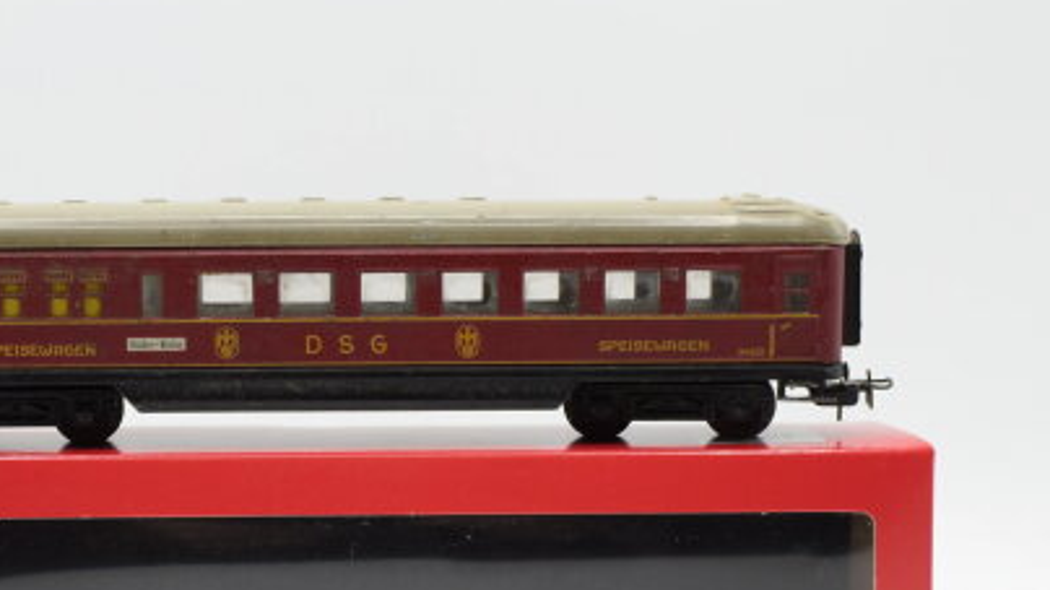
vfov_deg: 14.7
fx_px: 2276
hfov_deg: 25.8
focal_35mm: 82
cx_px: 314
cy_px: 381
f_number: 8
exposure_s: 1/160
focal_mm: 35
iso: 400
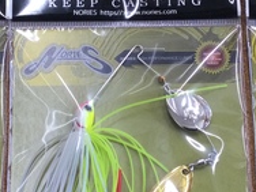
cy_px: 132
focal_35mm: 99
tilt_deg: -73.0
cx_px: 124
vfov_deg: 14.9
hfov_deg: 19.8
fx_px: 732
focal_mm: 3.3
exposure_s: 1/30
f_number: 2.4
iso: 25
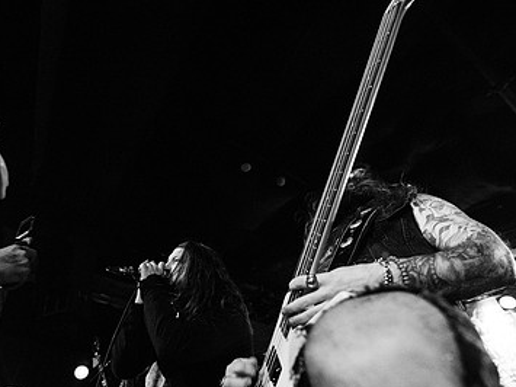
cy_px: 270
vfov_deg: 59.1
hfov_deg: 76.1
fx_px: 328
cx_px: 230
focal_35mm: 22
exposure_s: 1/125
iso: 3200
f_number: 3.2
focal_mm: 14
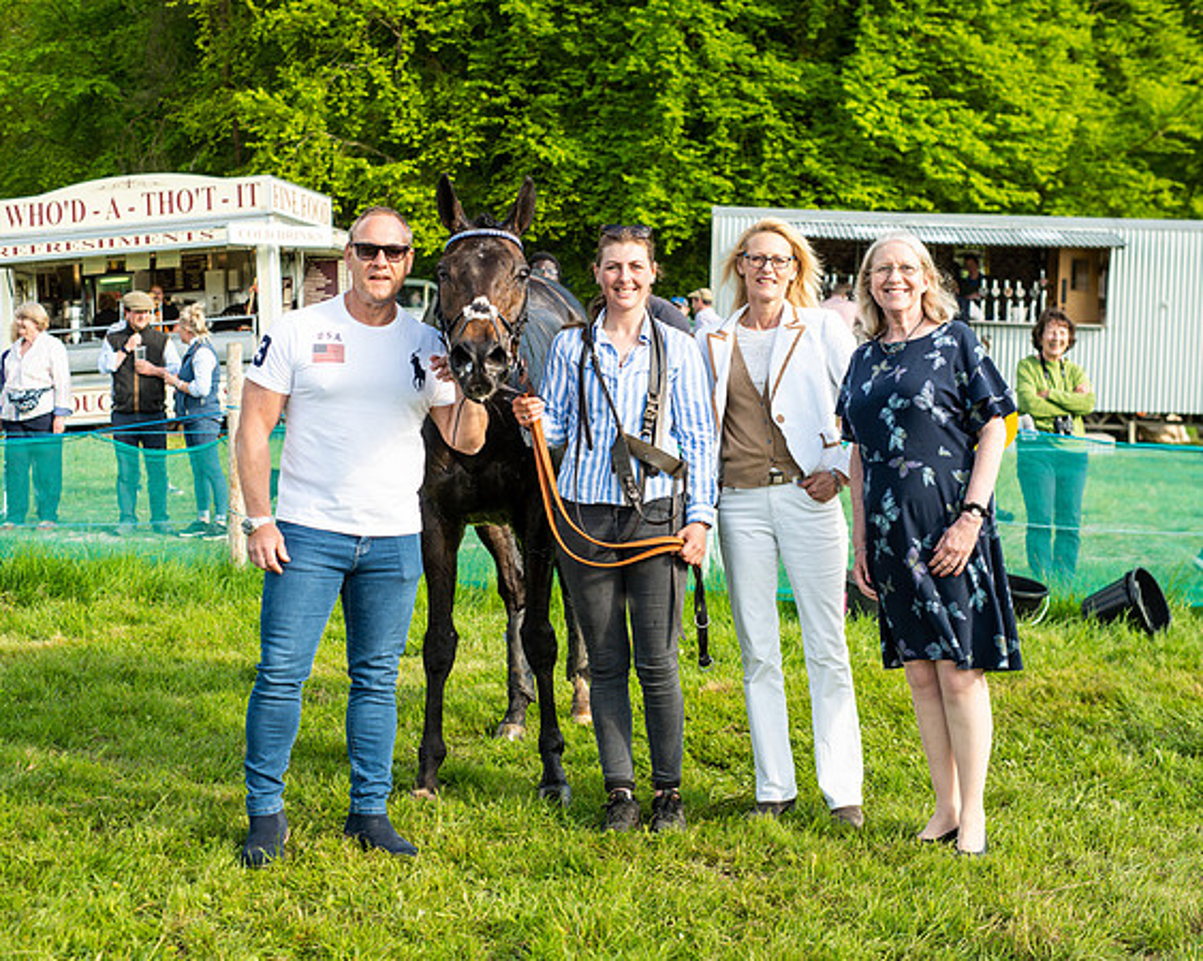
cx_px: 554
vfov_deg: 26.9
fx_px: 2007
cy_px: 480
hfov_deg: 33.4
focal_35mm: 56
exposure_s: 1/500
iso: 200
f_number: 5
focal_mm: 50
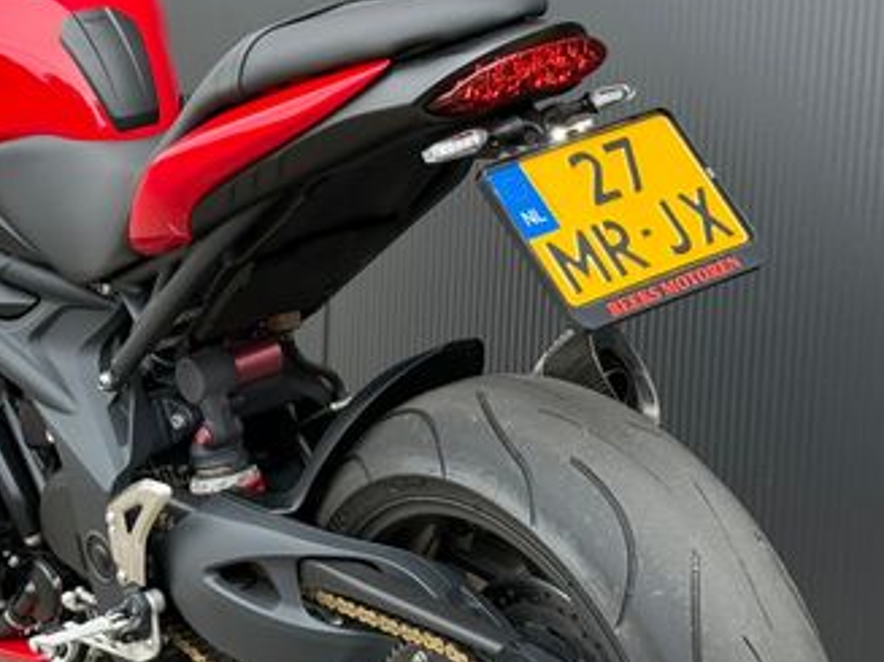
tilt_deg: -6.2
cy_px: 400
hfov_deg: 20.7
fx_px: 2400
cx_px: 235
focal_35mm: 94
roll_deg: -2.3
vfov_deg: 15.7
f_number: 1.78
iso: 100
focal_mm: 6.76
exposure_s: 1/301
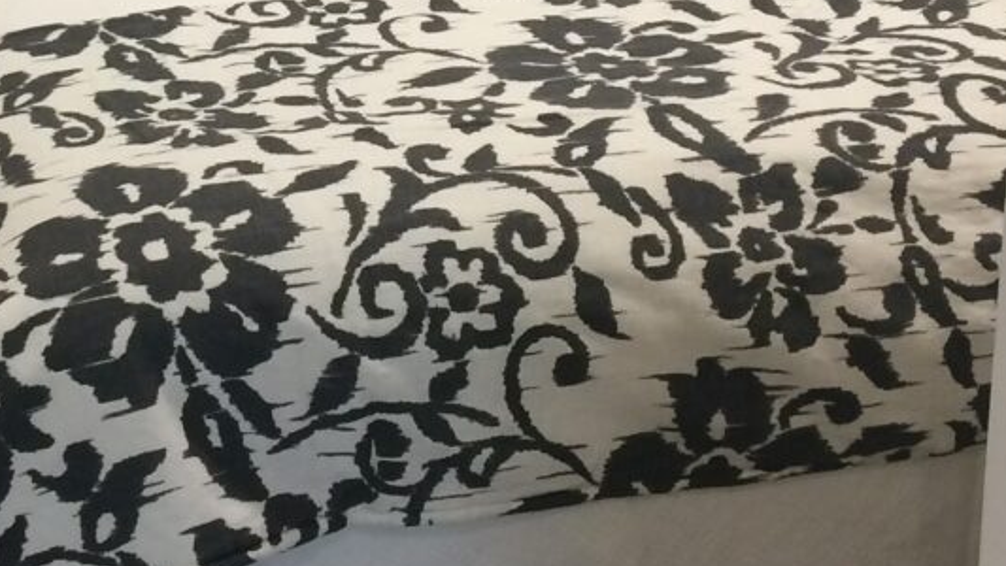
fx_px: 2428
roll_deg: +1.7
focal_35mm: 91
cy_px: -134
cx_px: 279
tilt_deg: -16.7
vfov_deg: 12.9
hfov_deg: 23.2
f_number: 2.2
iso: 100
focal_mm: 4.15
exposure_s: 1/33
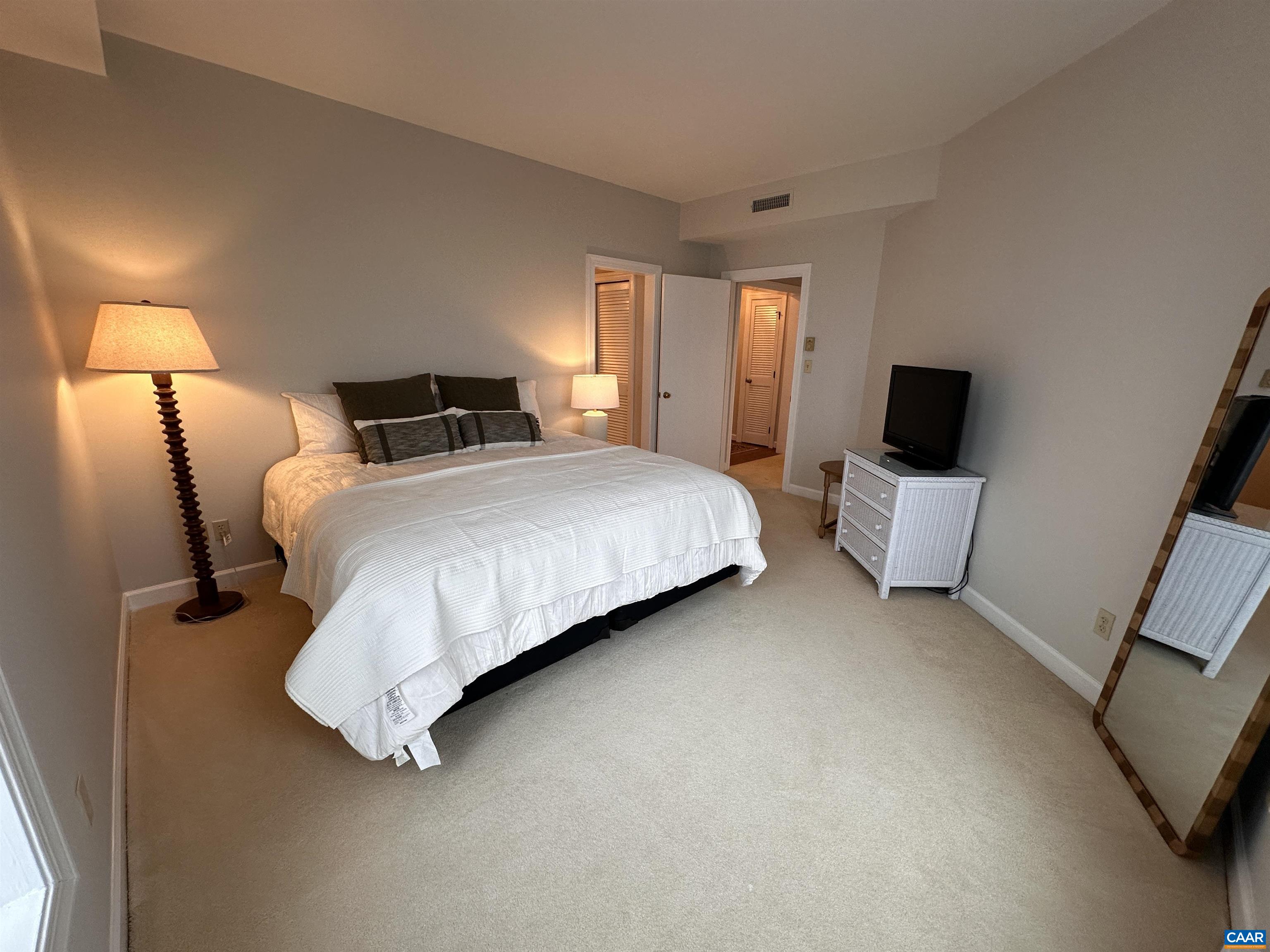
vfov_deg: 85.7
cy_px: 476
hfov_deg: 102.1
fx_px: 514
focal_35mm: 14
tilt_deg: -14.8
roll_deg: -1.5
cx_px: 635
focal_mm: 2.22
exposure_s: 1/120
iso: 160
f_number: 2.2
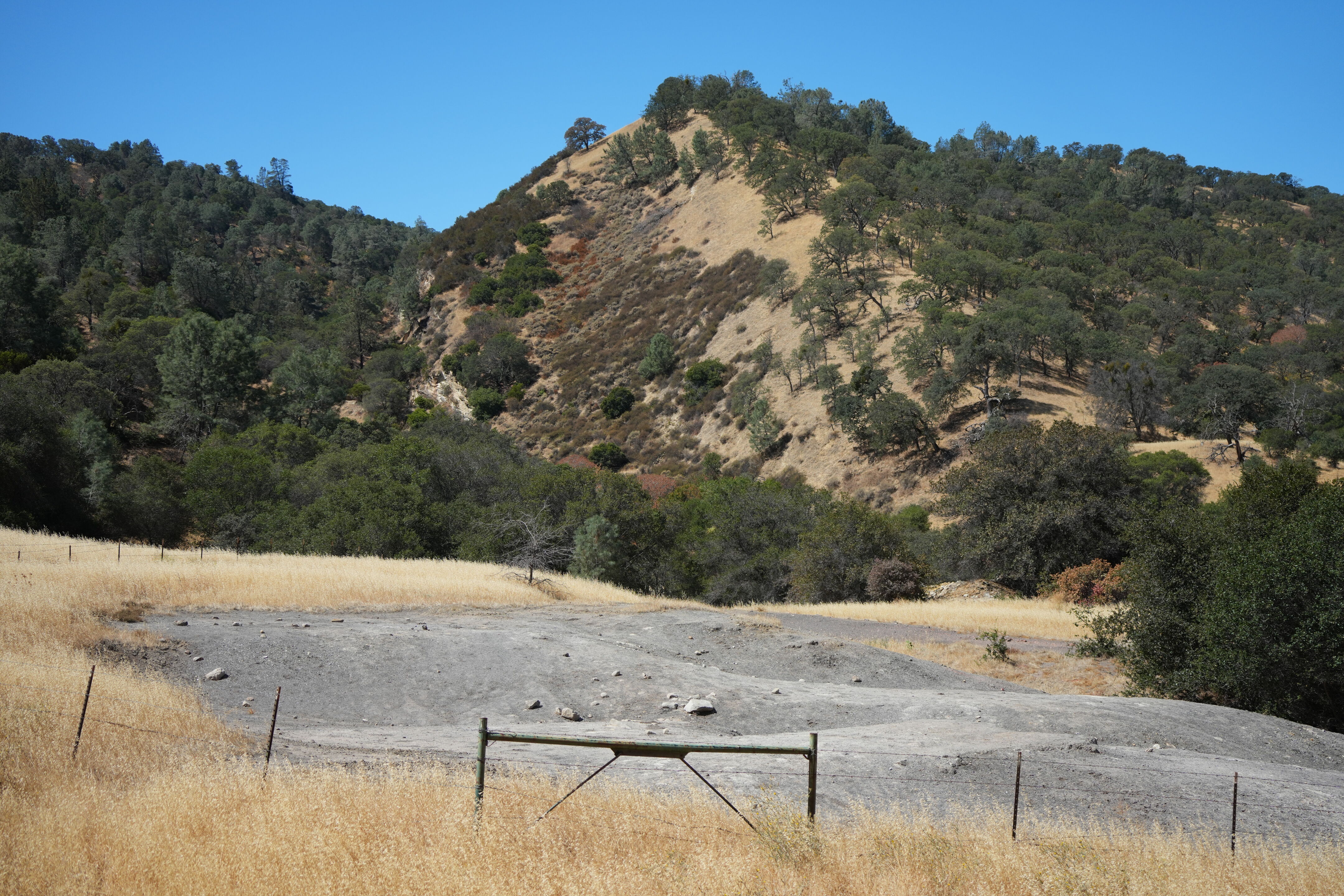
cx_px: 672
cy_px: 448
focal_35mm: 50
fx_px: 1867
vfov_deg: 27.0
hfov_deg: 39.6
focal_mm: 50
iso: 320
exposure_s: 1/2500
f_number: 4.5
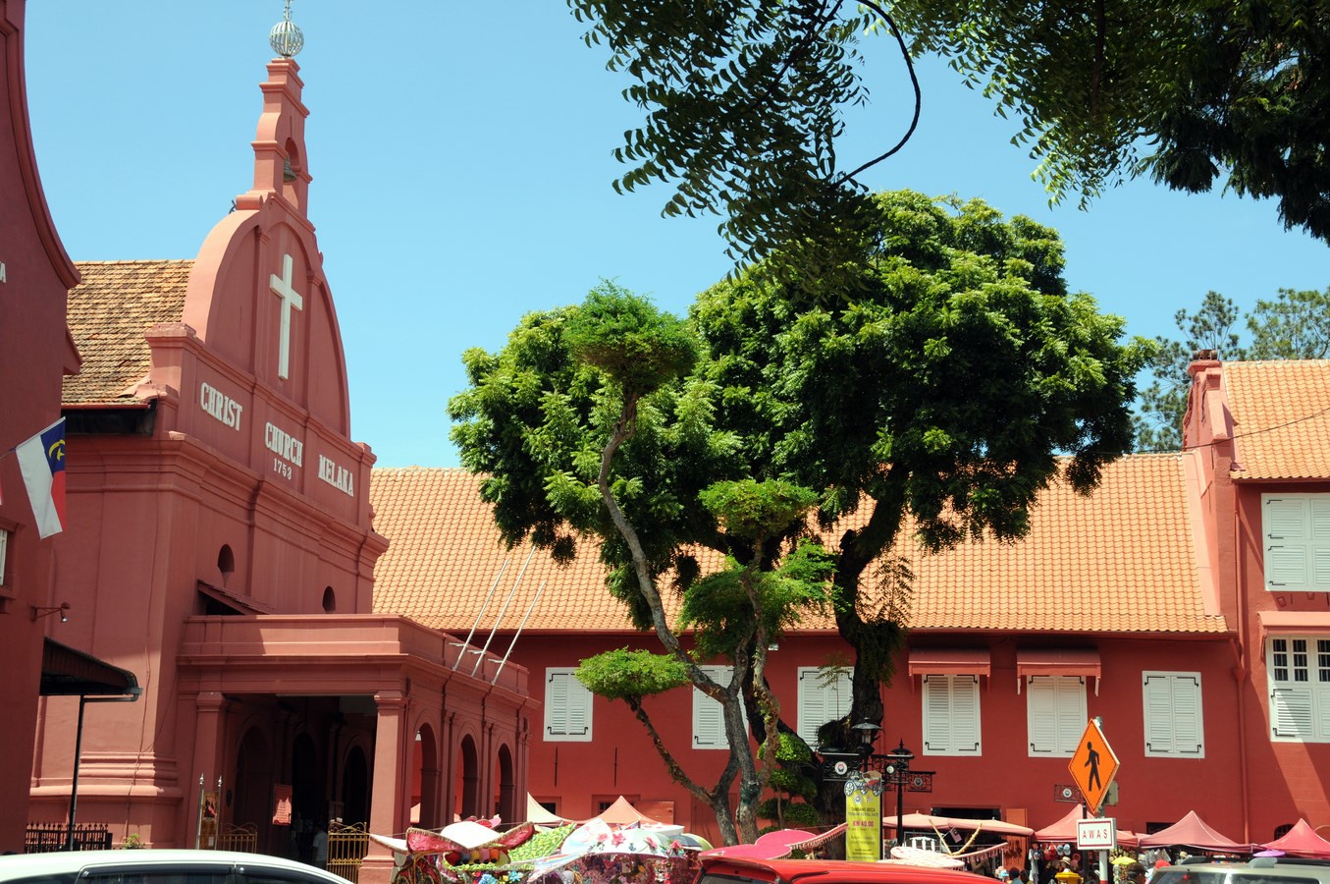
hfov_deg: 35.1
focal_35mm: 57
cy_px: 442
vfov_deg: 23.7
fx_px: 2103
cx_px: 665
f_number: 6.3
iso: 250
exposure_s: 1/500
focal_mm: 38
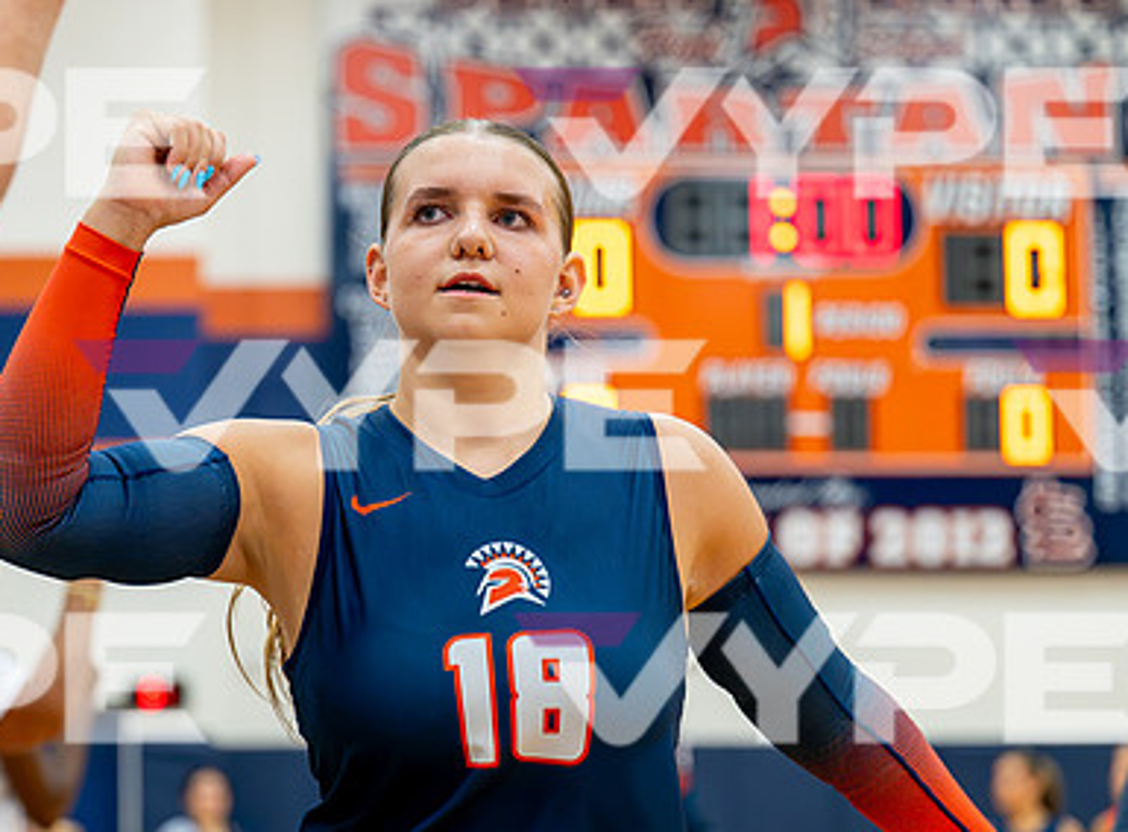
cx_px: 338
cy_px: 477
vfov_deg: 12.6
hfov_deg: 17.0
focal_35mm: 116
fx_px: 3758
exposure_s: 1/800
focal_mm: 71
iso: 4000
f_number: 2.8
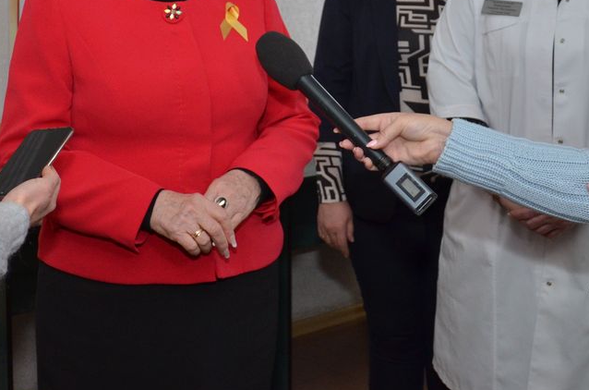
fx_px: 1289
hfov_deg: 25.7
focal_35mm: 79
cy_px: 15
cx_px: 220
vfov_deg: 16.9
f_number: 3.8
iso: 640
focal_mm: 24
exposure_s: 1/250
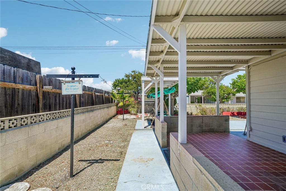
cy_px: 96
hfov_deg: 100.4
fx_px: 119
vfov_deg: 77.3
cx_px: 143
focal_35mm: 15
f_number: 9
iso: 100
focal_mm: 15
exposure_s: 1/160
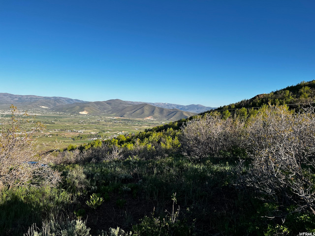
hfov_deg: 67.3
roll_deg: -2.2
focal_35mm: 26
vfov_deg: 53.1
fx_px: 237
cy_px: 118
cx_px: 158
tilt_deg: -1.8
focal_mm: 5.7
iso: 50
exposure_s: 1/3571
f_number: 1.5
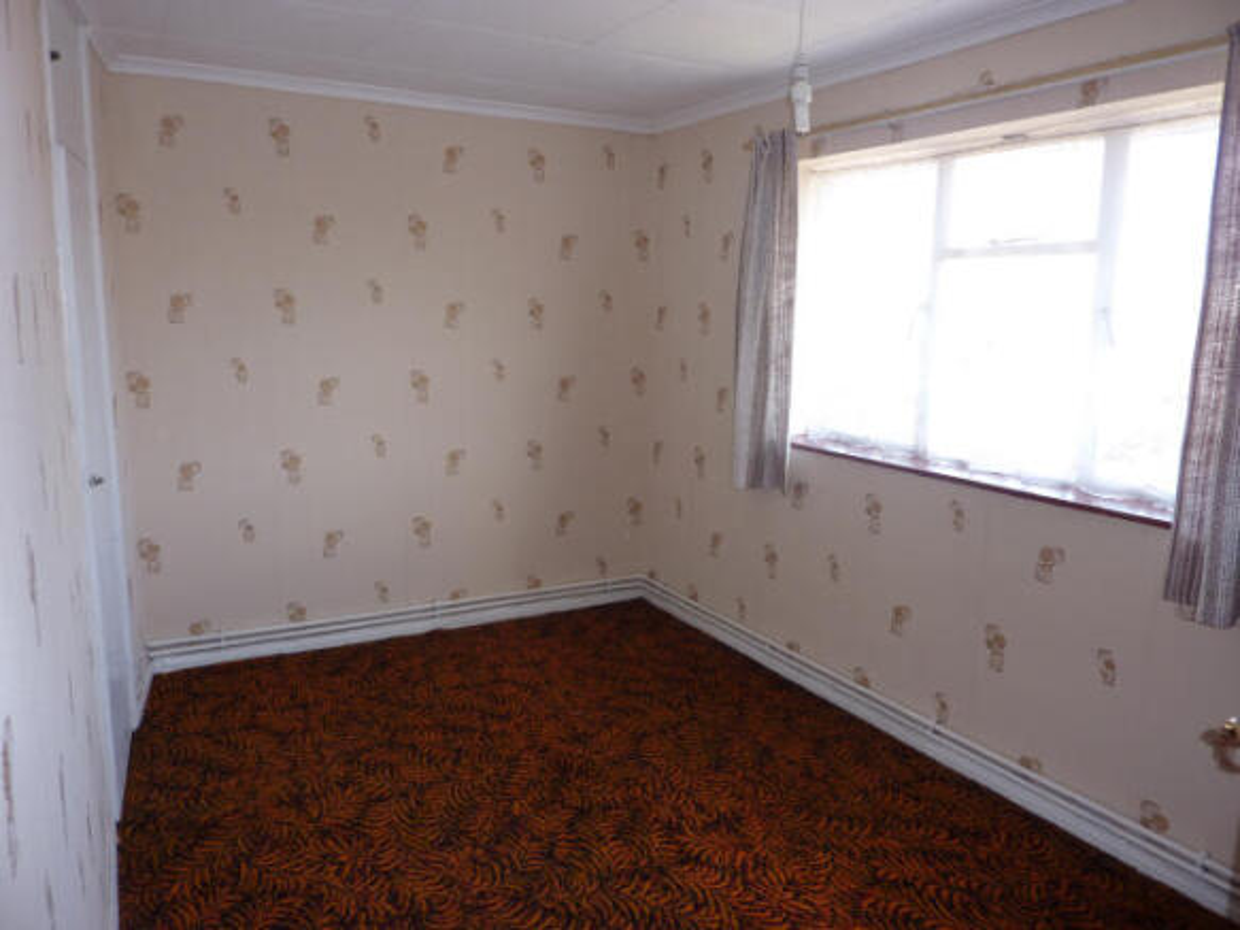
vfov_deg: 54.9
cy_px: 465
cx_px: 620
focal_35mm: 25
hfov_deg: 69.4
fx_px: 895
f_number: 3.3
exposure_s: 1/30
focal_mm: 4.1
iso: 100
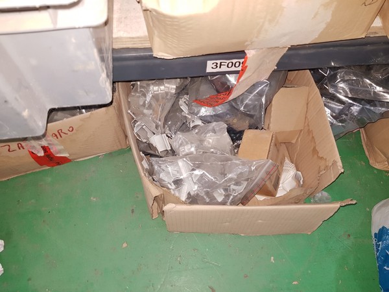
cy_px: 146
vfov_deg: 53.1
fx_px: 292
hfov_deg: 67.3
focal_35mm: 26
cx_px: 194
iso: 100
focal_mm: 4.2
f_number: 1.7
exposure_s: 1/33
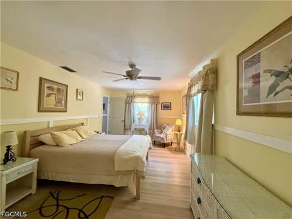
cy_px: 110
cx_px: 146
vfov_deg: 85.7
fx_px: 118
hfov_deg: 102.1
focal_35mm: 14
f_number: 2.2
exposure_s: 1/60
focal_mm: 2.22
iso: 500
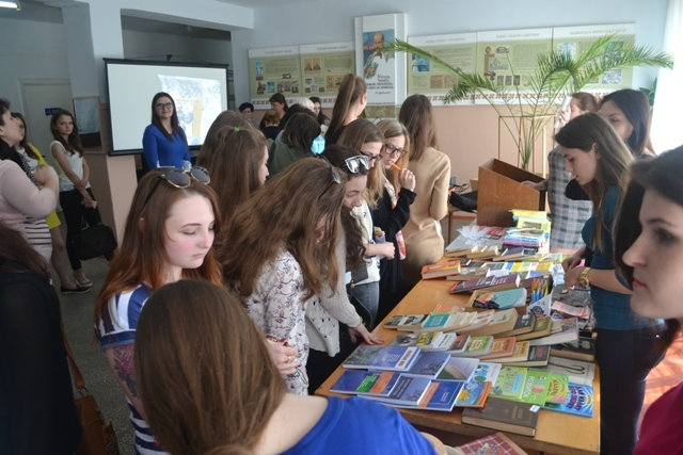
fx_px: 512
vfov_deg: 48.0
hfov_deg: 67.4
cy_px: 228
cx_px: 342
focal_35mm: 27
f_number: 4
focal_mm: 18
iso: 400
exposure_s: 1/60
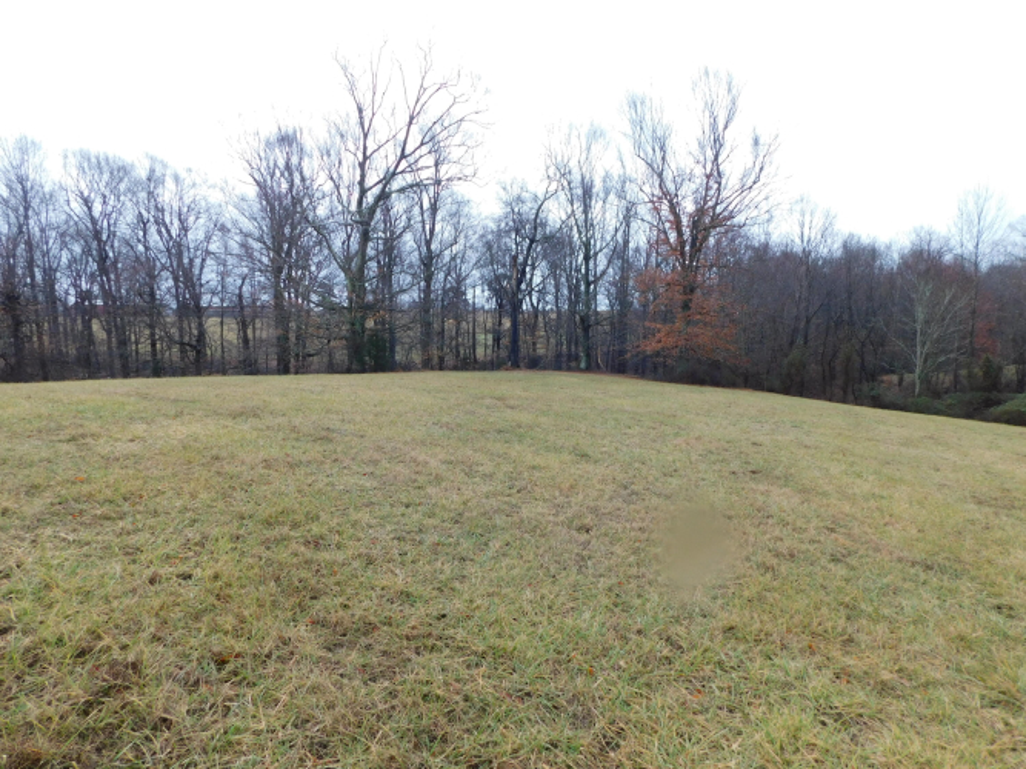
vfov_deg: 58.9
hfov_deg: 73.9
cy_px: 384
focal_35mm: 23
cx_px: 513
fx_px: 682
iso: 125
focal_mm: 4
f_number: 3
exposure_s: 1/60
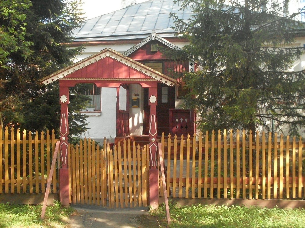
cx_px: 152
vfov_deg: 37.7
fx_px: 335
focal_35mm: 38
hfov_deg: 49.0
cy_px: 114
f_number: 8.4
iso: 400
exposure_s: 1/125
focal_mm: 6.3
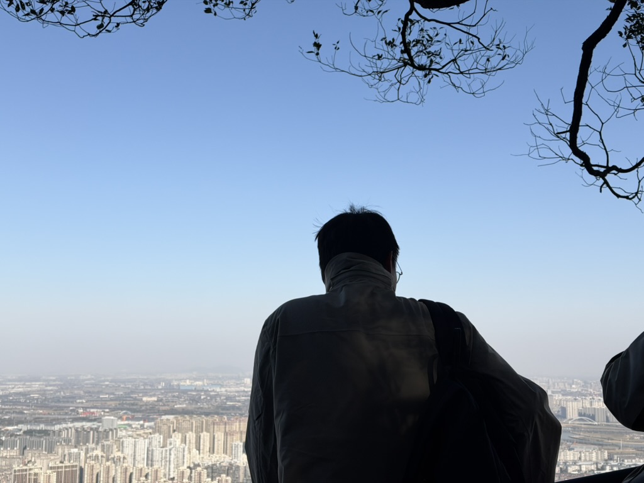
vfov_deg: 30.3
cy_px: 242
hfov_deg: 39.7
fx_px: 893
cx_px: 322
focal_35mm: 48
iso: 64
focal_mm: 6.76
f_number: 1.78
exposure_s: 1/4329
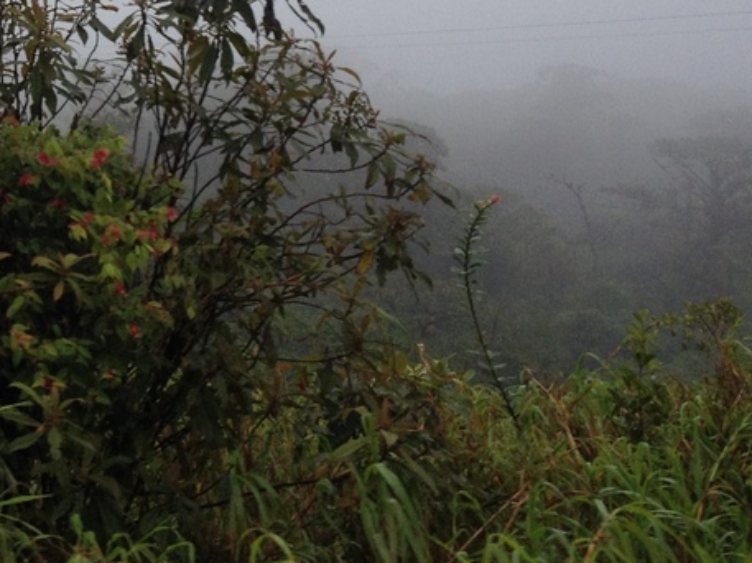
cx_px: -38
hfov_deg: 20.5
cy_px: -105
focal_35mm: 92
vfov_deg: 15.5
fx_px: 1997
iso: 50
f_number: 2.4
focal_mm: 4.28
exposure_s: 1/1227
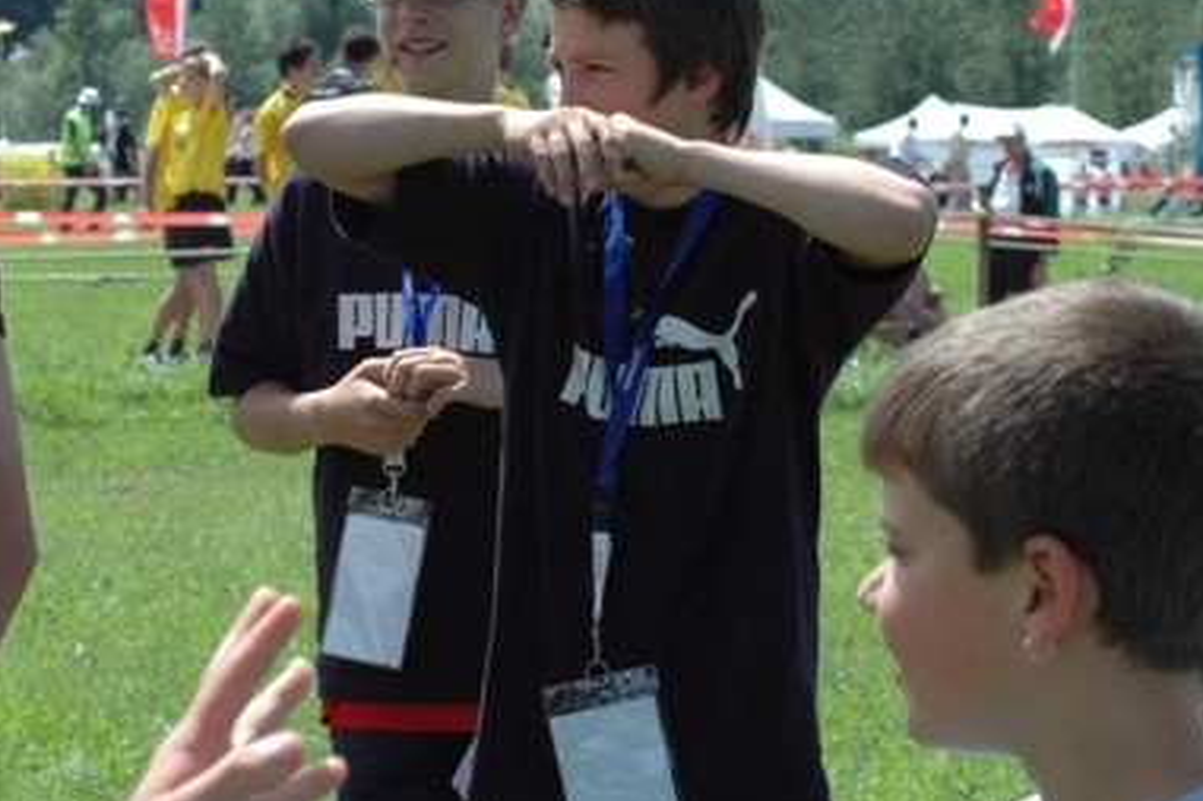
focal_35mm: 177
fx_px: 5912
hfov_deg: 11.6
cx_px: 351
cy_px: 228
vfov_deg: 7.7
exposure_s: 1/500
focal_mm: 70
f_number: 11
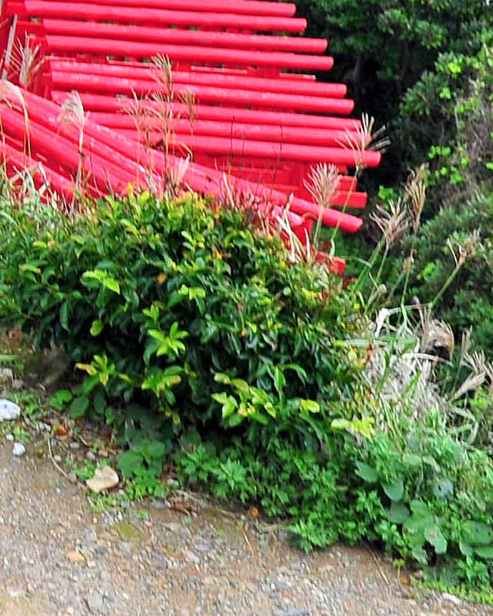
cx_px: -775
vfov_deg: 10.1
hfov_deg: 7.7
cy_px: -279
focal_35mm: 185
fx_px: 3375
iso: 500
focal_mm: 40
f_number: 7.1
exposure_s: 1/80
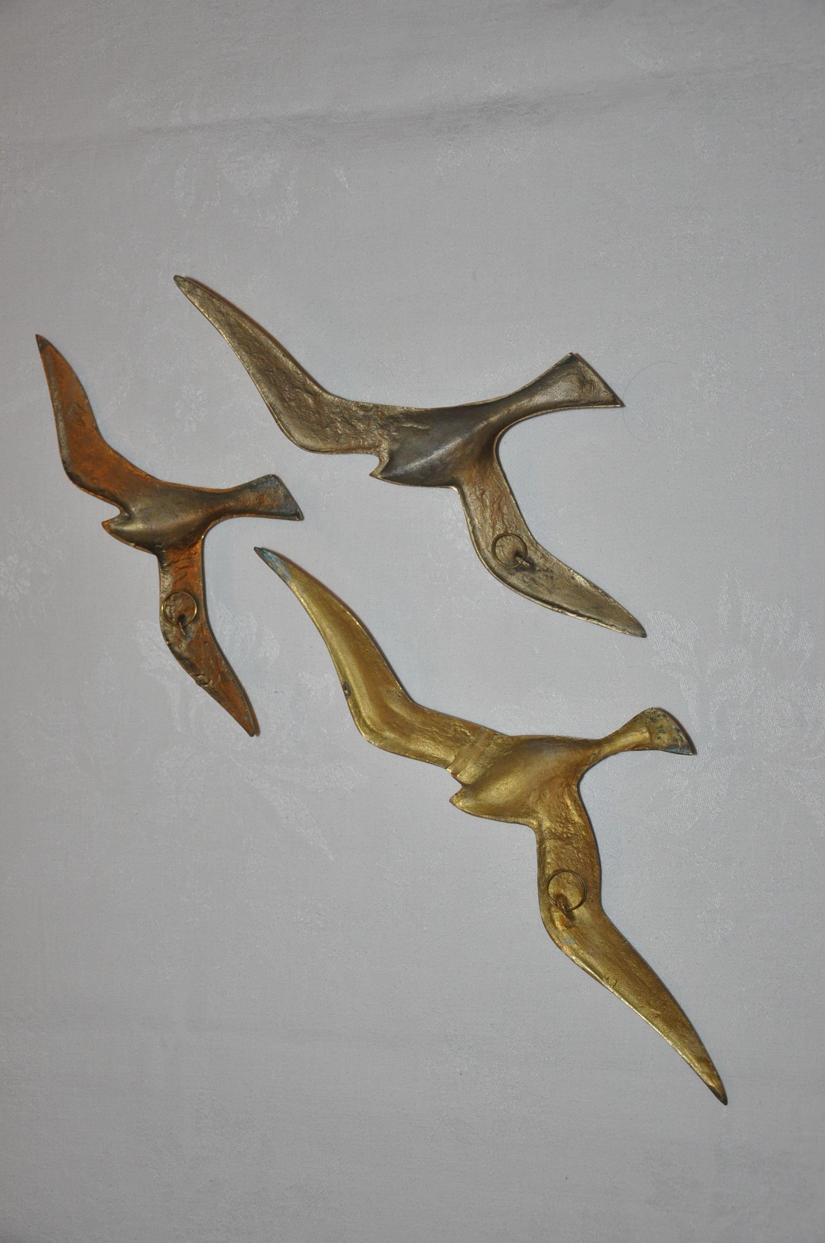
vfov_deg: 38.9
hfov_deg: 26.4
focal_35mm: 51
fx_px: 1758
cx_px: 412
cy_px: 622
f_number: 4.2
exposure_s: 1/60
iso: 800
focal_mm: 34
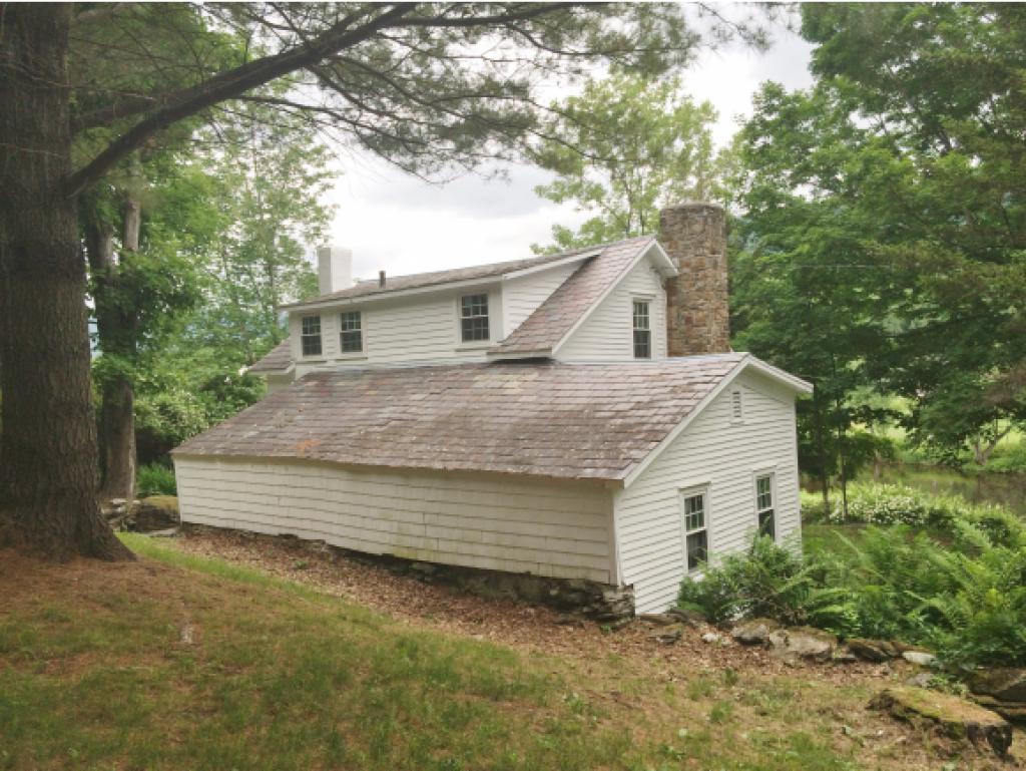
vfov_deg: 48.3
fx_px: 860
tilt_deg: -0.2
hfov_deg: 61.6
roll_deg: +1.8
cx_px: 513
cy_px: 386
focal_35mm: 29
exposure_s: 1/199
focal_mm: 4.15
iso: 32
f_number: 2.2
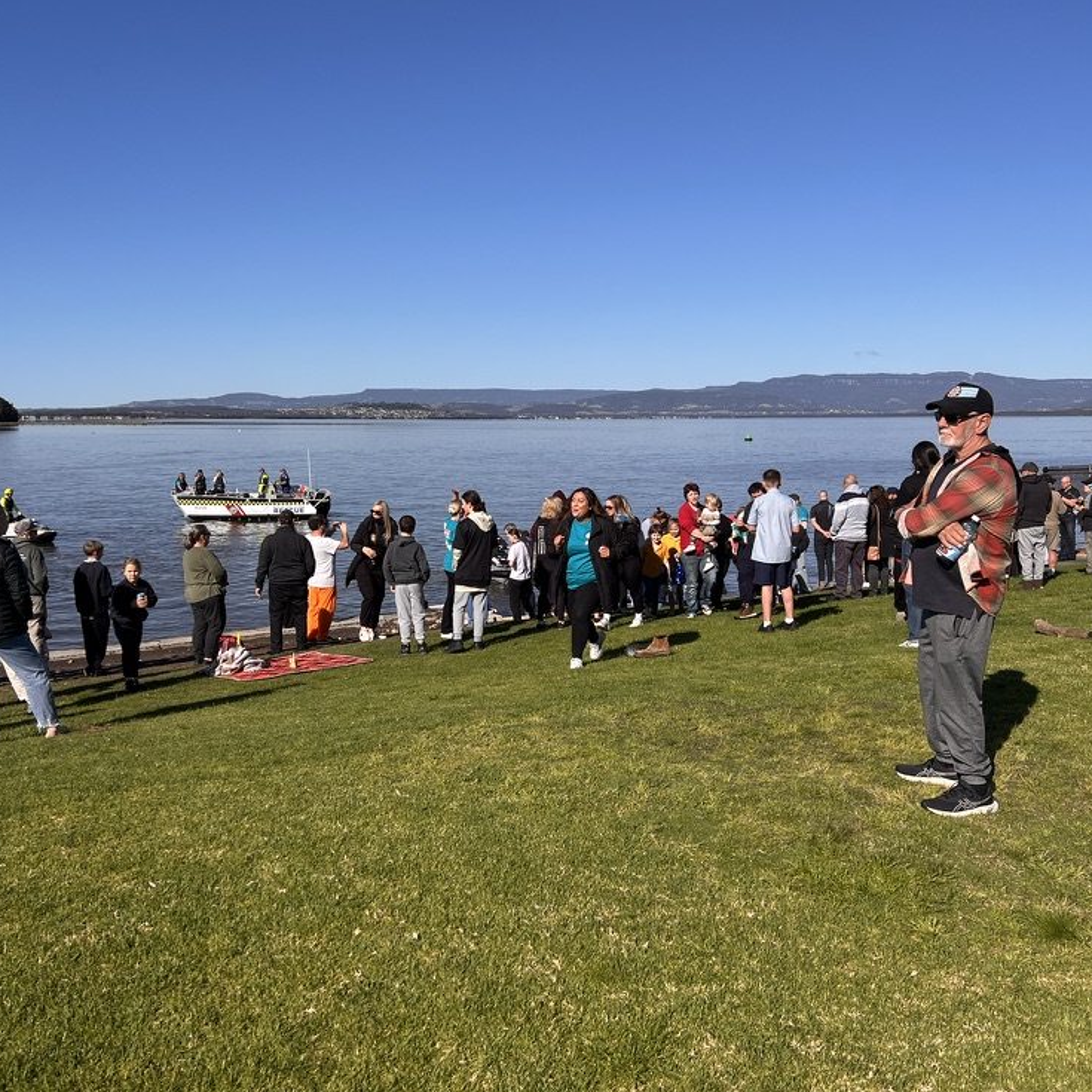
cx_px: 516
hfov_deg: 51.1
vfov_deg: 51.1
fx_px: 1142
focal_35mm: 32
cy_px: 545
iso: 50
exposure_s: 1/6993
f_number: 1.5
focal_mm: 5.7
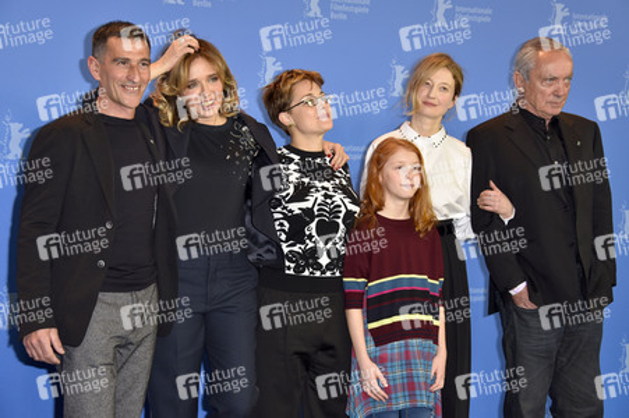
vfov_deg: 19.4
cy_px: 209
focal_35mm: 70
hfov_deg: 28.9
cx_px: 314
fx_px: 1222
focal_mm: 70
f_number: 5.6
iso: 640
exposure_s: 1/125
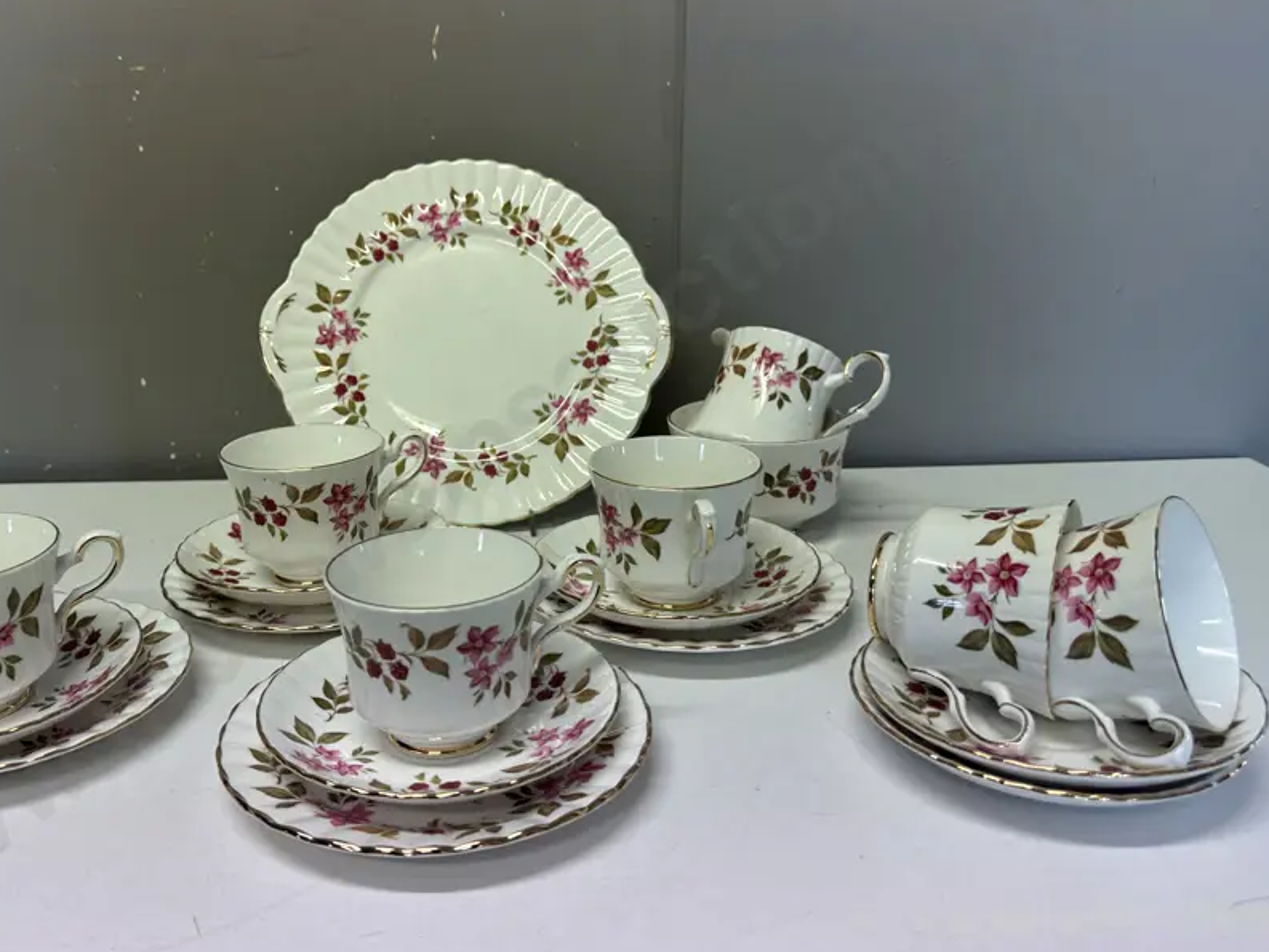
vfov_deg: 45.4
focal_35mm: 31
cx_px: 518
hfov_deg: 58.0
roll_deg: +1.7
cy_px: 427
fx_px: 1137
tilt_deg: -15.4
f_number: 1.78
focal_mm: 6.86
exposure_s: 1/100
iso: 64
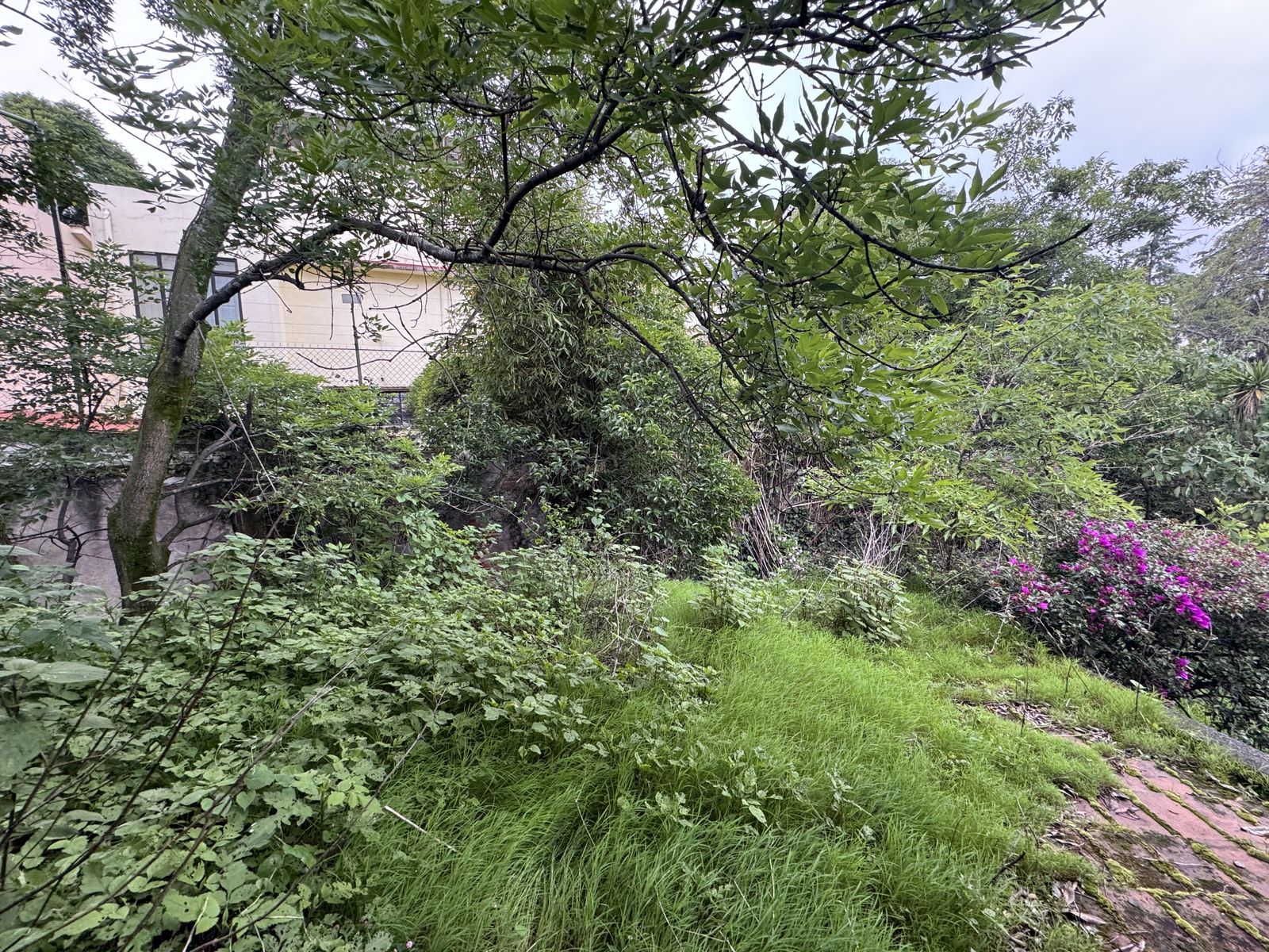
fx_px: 513
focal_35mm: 14
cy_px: 476
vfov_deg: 85.7
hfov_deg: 102.1
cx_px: 634
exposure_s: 1/99
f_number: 2.2
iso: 50
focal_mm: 2.22
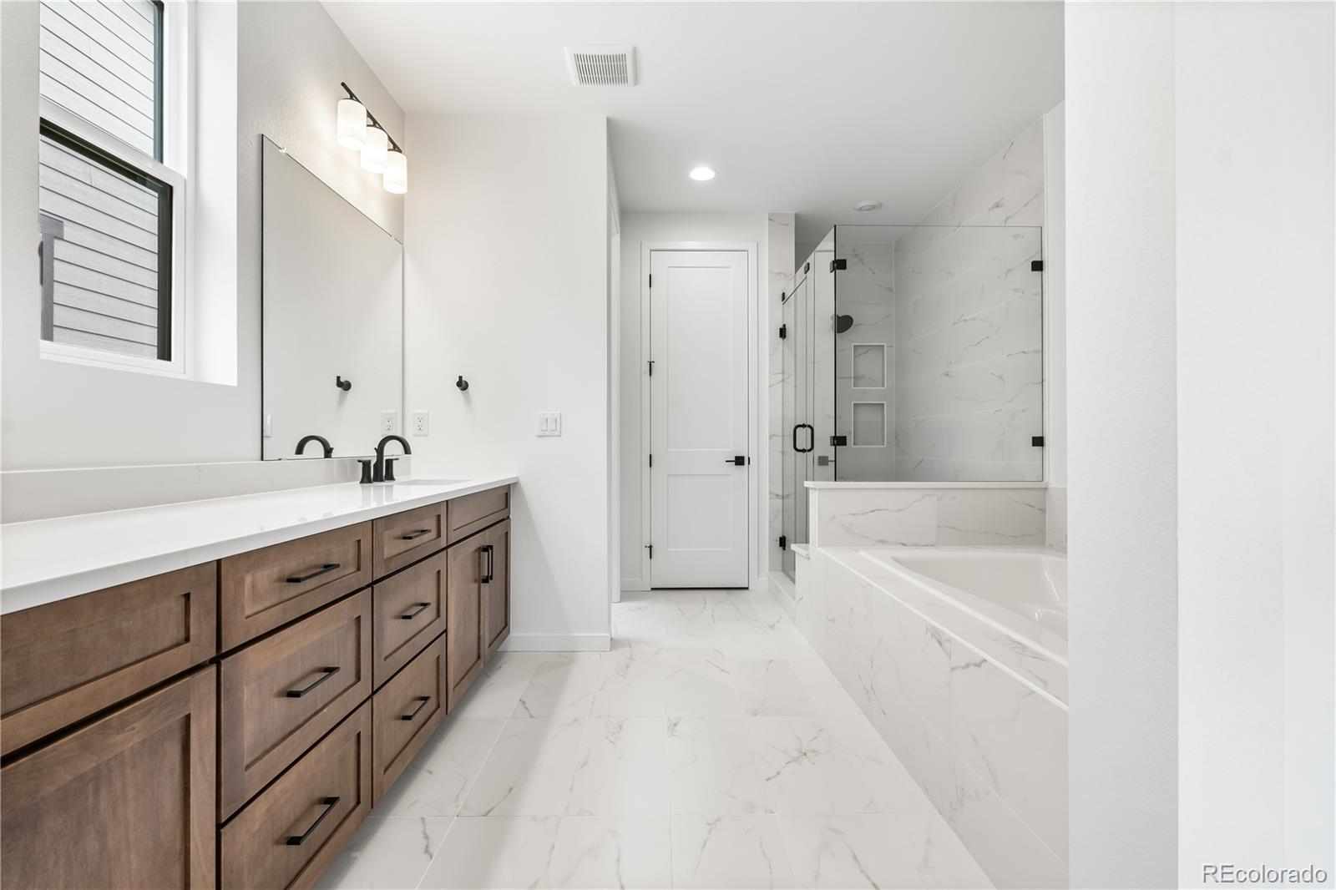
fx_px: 612
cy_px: 445
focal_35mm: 16
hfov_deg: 95.0
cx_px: 668
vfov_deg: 72.0
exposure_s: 1/2.5
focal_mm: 16.5
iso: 125
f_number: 8
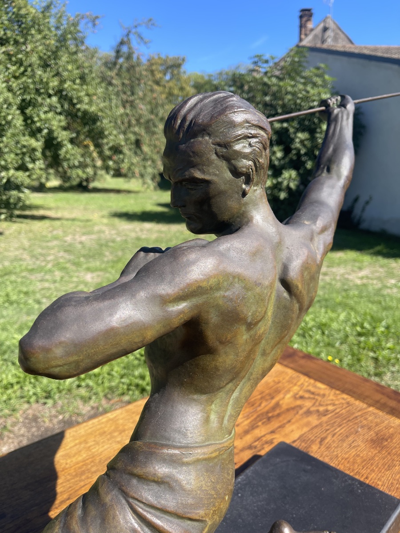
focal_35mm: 25
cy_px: 266
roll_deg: +1.8
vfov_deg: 69.4
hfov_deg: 54.9
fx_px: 385
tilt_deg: -14.5
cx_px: 200
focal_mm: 5.1
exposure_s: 1/1403
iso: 32
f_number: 1.6
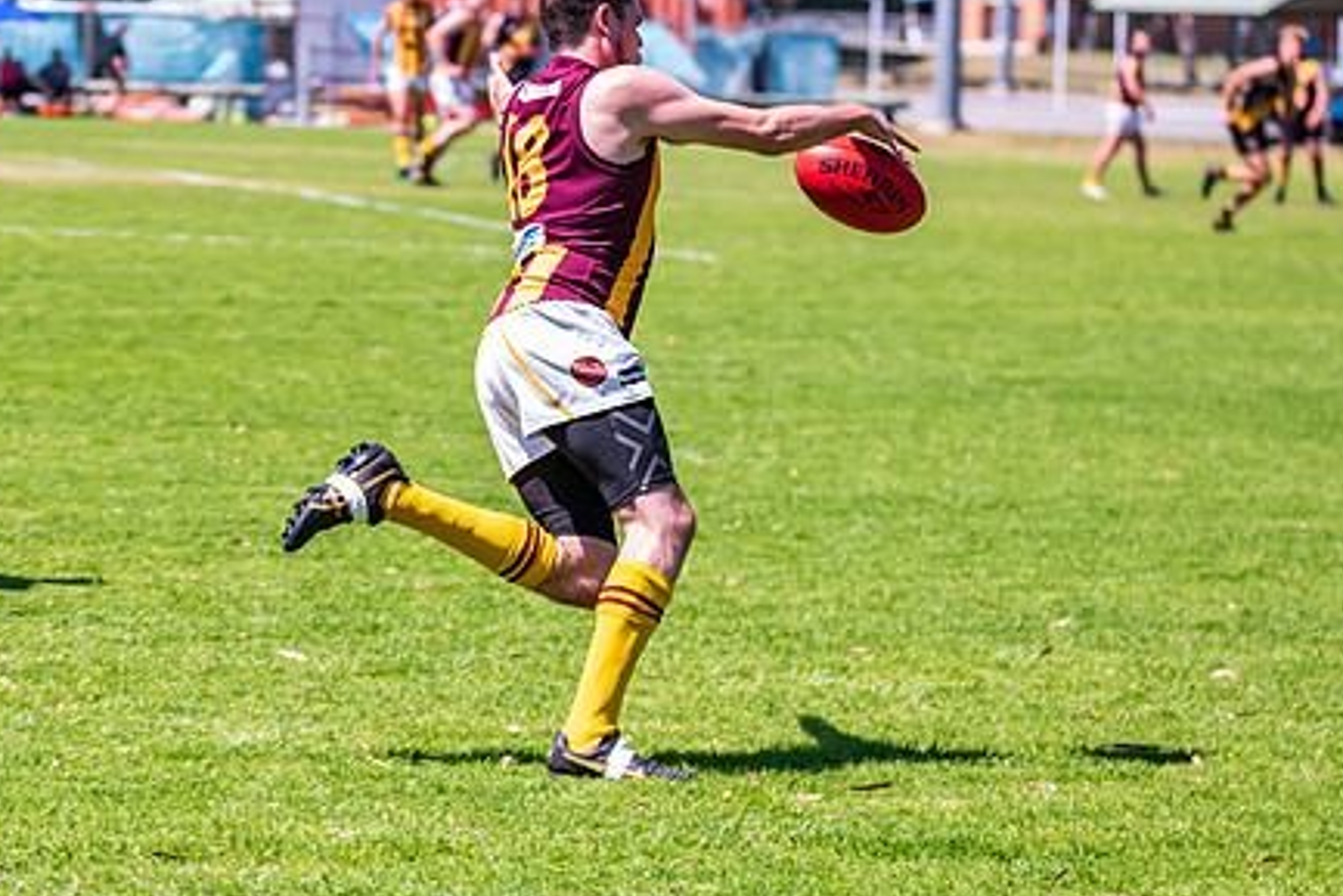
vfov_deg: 6.6
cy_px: 358
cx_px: 484
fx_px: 7724
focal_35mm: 207
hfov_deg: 9.9
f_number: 6.3
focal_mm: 150
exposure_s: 1/2000
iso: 800
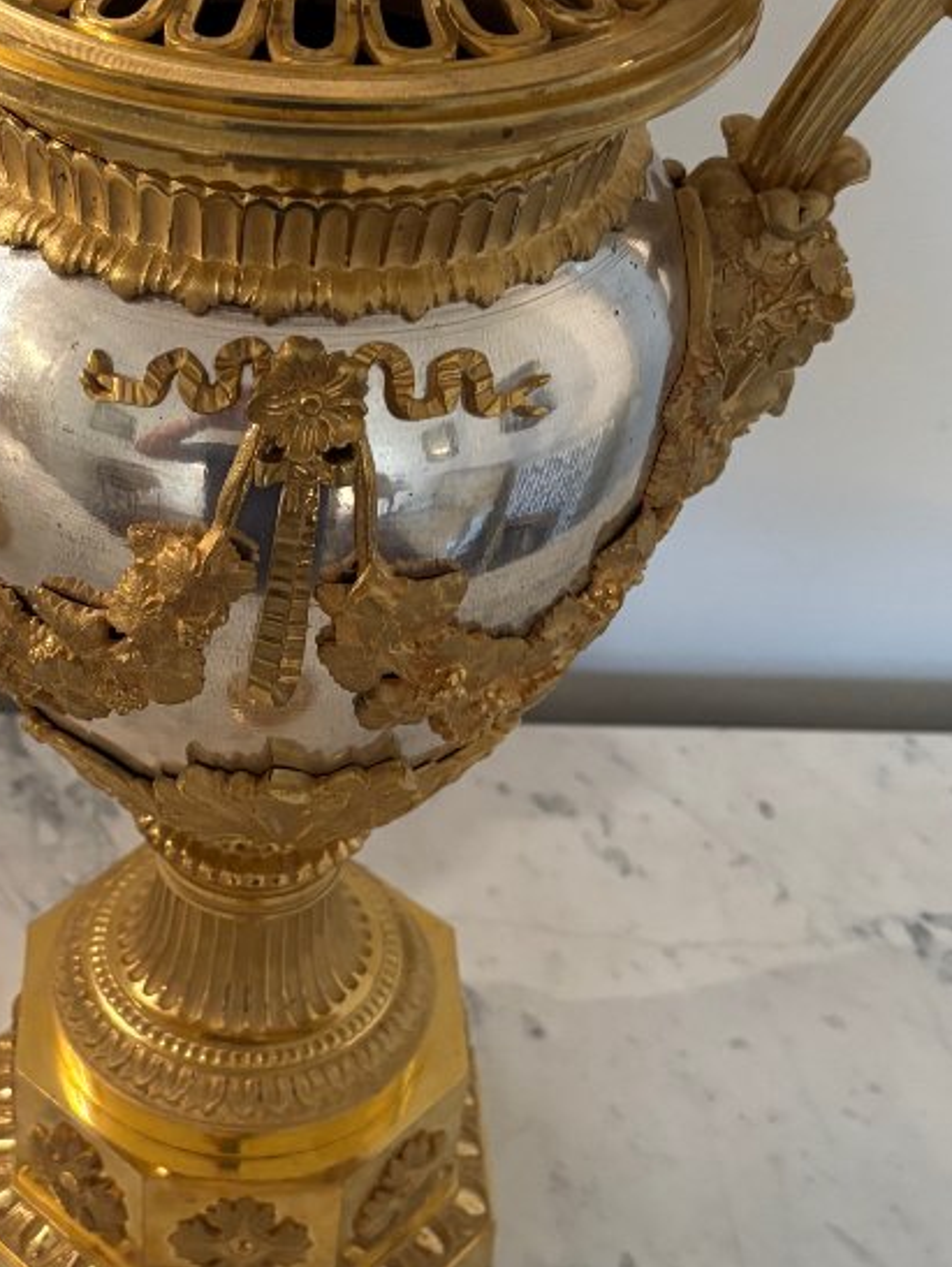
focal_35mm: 57
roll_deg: -3.2
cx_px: 227
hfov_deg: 25.4
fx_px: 2088
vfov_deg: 33.8
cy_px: 660
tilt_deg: -40.1
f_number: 1.6
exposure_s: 1/50
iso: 500
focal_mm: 5.96
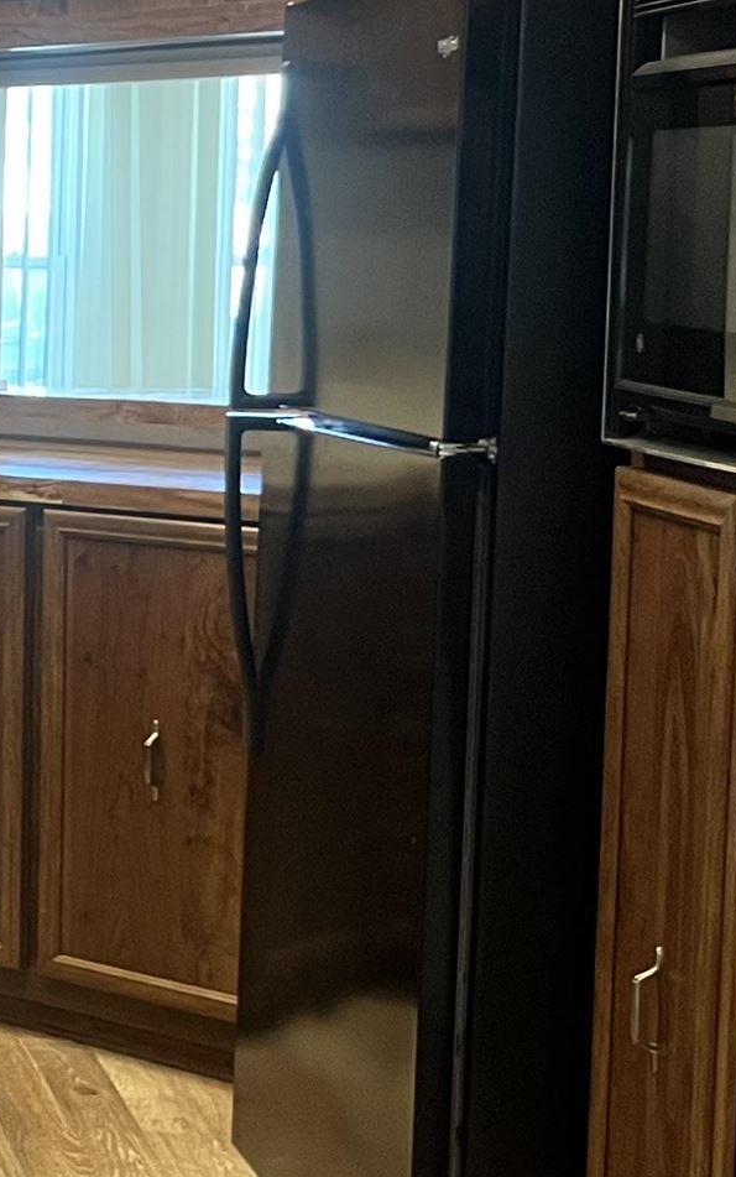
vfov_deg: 23.3
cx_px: -969
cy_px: 475
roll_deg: -0.6
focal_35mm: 89
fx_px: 2854
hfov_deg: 12.1
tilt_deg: -5.5
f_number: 1.5
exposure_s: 1/60
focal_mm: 5.7
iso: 80
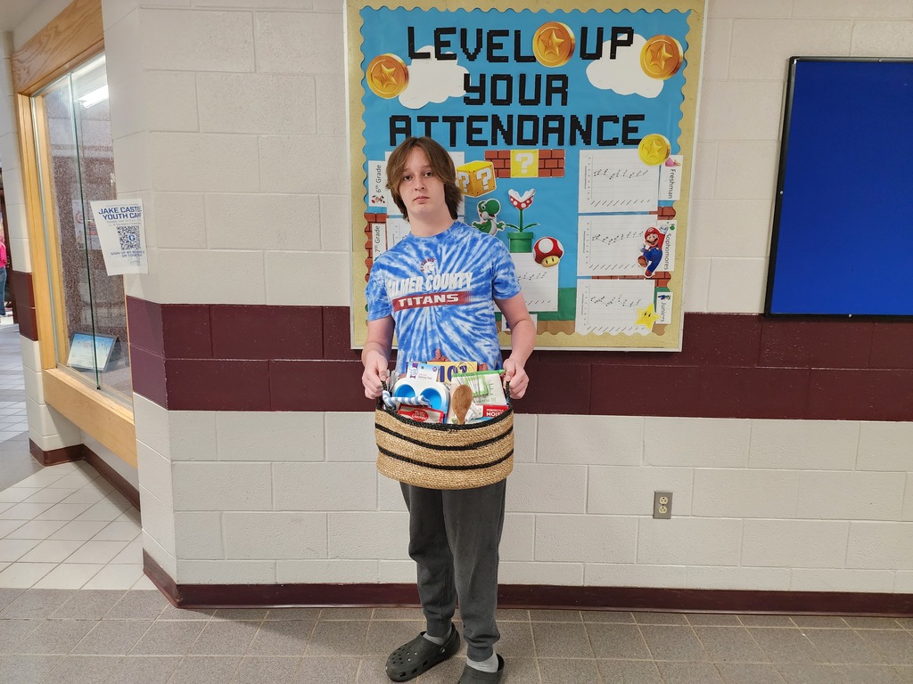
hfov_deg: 73.9
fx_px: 607
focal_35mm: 23
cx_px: 456
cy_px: 342
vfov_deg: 58.9
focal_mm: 6.4
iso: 1000
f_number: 1.8
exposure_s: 1/120
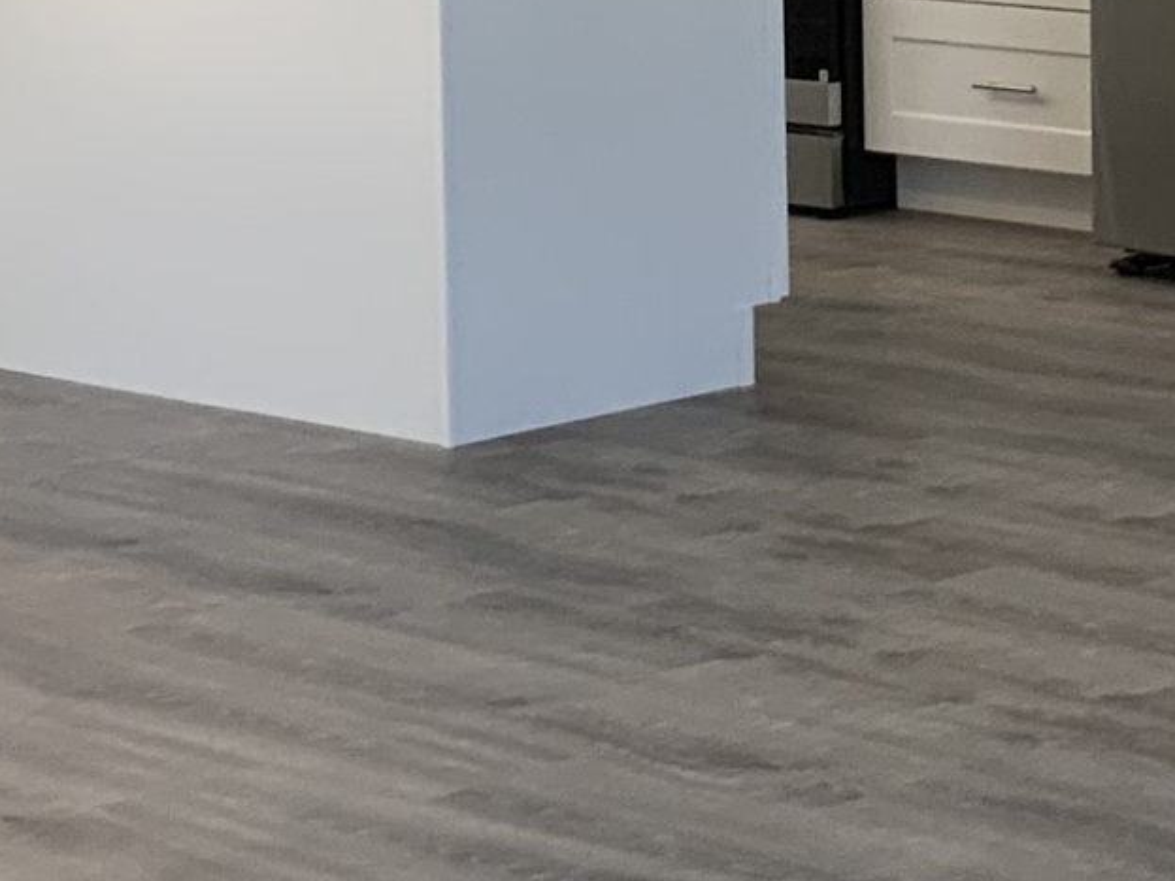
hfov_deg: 13.6
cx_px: 1222
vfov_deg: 10.1
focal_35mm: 143
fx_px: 4853
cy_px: -417
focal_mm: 3
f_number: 1.8
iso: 32
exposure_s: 1/120
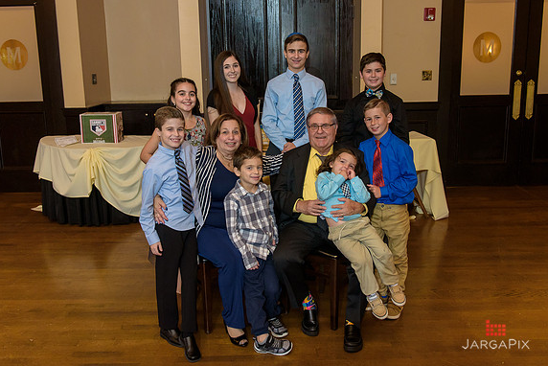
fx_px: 518
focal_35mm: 34
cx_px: 277
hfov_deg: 55.8
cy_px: 162
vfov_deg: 38.9
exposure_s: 1/125
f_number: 3.2
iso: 1600
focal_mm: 29
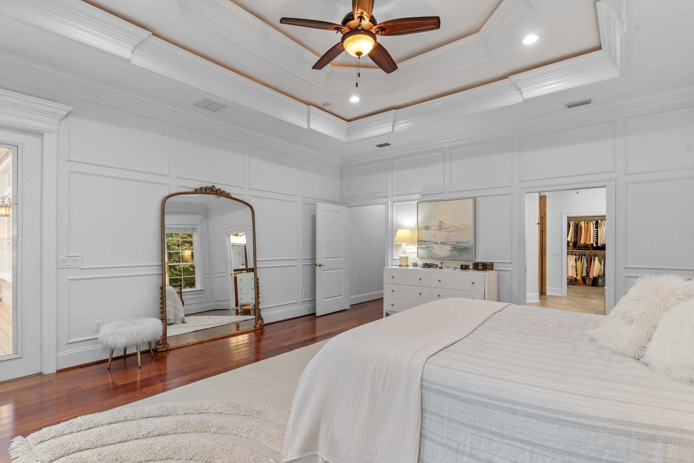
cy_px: 232
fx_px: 328
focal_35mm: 17
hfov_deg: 93.3
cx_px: 347
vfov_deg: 70.4
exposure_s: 1/3
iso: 100
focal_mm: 17
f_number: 9
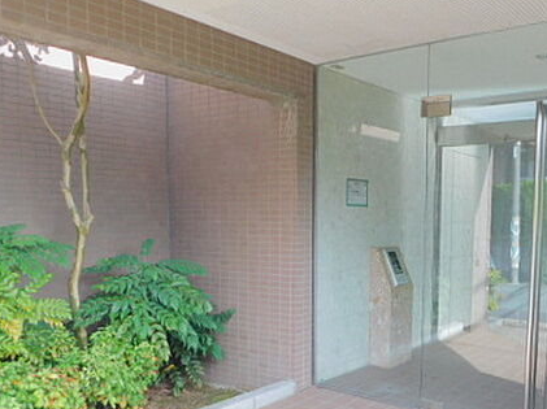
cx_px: 346
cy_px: 273
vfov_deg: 40.1
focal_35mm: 35
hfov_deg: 52.0
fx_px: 553
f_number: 3
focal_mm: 4
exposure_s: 1/100
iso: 125
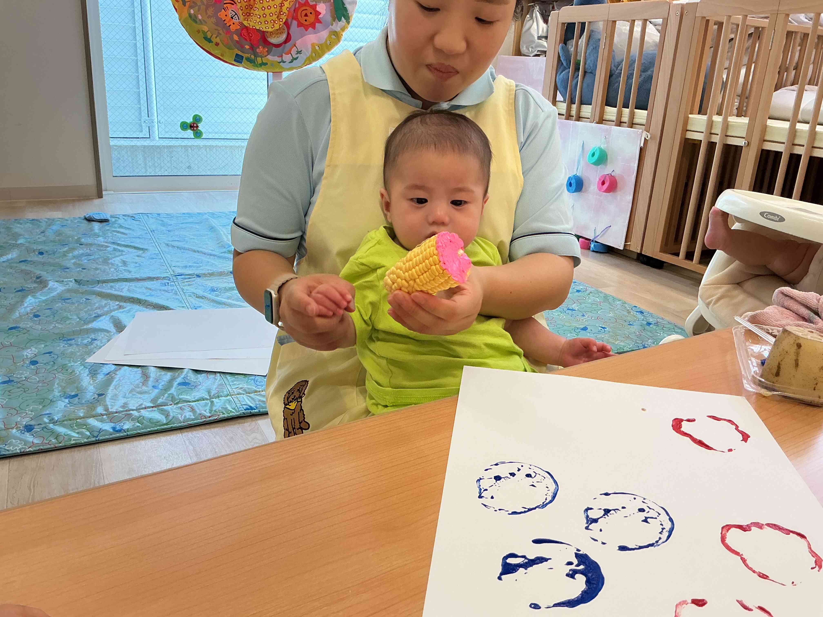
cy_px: 308
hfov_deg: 61.7
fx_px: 689
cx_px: 412
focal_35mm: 29
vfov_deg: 48.2
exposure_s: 1/120
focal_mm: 3
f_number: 1.8
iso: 50
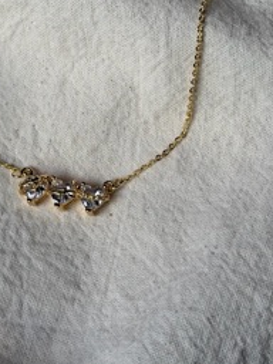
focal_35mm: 90
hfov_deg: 16.4
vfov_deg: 21.8
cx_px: 97
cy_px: 158
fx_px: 946
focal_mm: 6.76
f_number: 1.78
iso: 64
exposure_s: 1/121
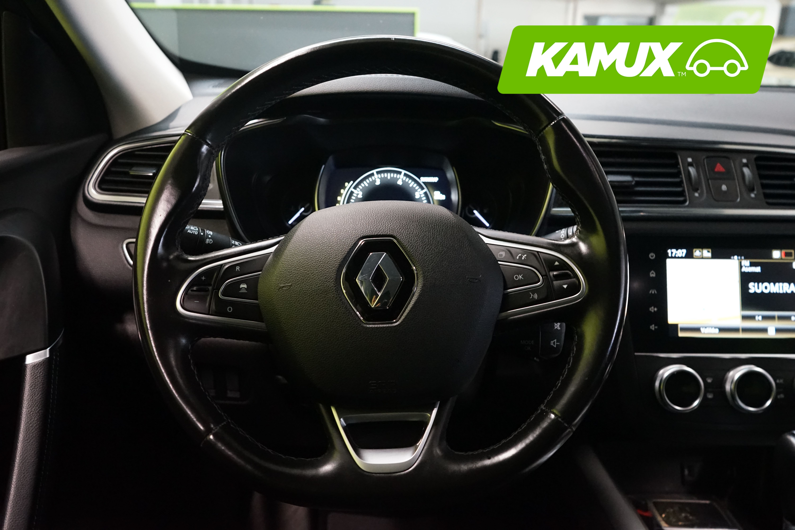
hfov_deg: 65.5
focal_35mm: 28
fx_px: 618
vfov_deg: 46.4
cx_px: 398
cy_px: 265
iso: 5000
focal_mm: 28
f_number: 6.3
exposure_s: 1/30
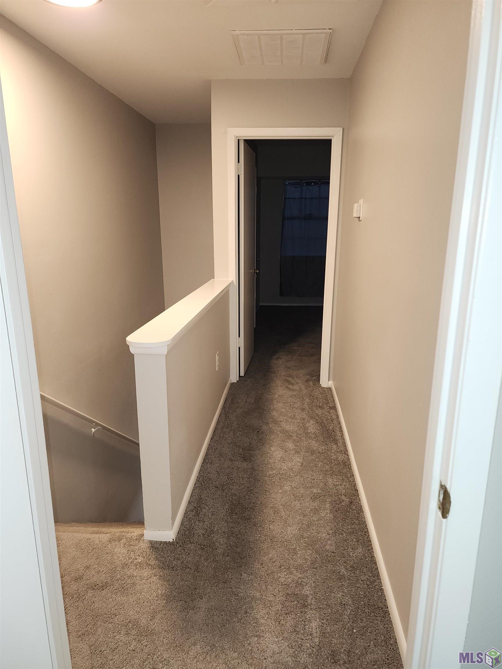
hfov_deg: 58.9
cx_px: 251
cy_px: 334
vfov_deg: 73.9
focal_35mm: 23
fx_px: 445
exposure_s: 1/24
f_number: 1.8
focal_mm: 6.4
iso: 100
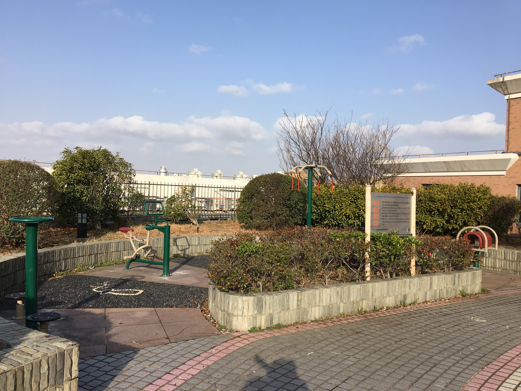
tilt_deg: -1.2
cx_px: 260
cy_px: 196
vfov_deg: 48.2
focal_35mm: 29
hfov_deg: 61.7
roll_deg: -2.3
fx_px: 436
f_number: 2.2
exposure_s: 1/1183
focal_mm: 4.15
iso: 25
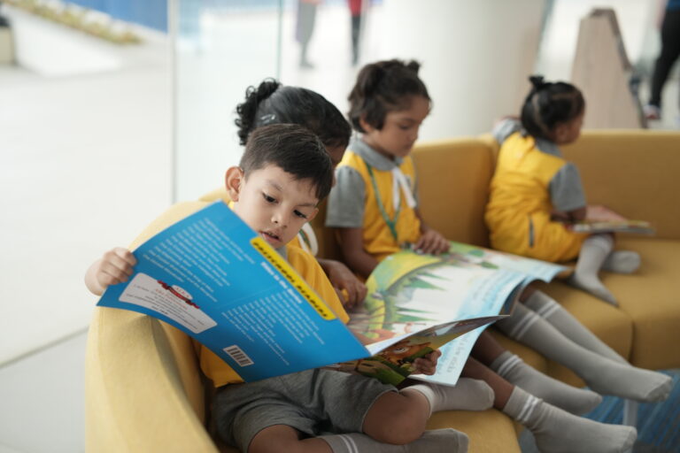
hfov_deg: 39.6
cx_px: 340
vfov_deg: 27.0
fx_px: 944
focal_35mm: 50
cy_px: 226
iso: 800
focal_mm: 50
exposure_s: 1/200
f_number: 2.2
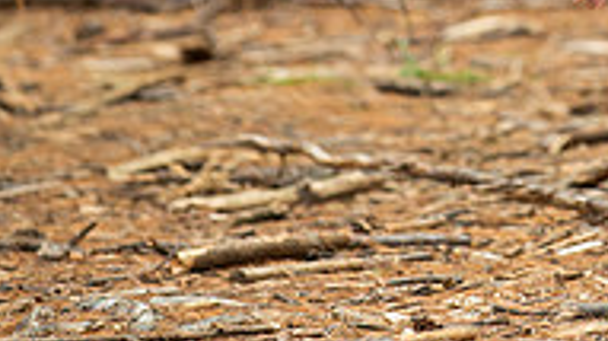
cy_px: -190
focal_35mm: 636
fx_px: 10243
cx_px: 605
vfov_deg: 1.9
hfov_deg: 3.4
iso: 250
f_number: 3.5
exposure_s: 1/100
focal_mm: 200
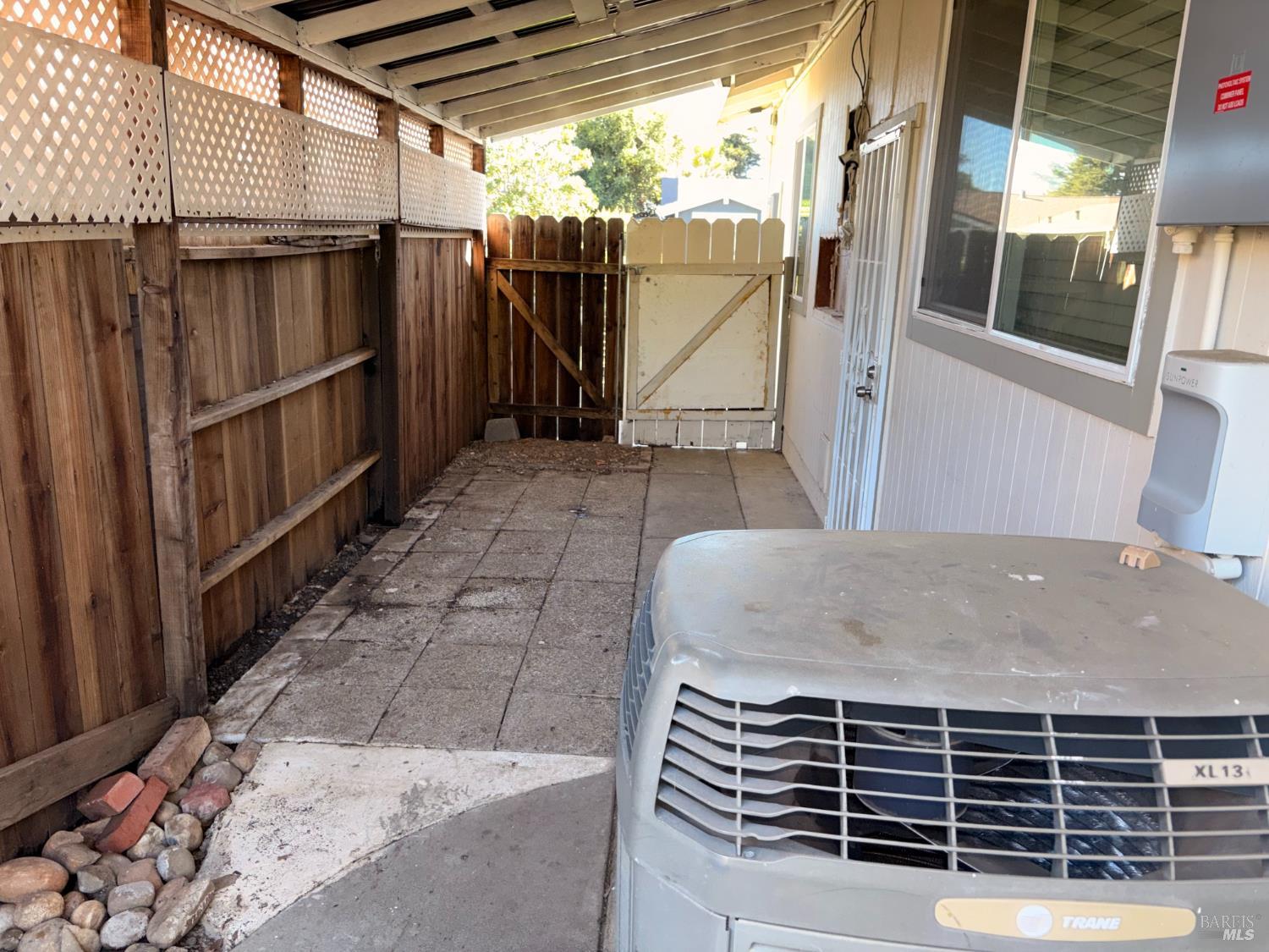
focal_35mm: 26
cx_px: 634
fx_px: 953
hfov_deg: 67.3
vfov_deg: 53.1
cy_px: 476
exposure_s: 1/180
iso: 125
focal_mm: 5.96
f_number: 1.6
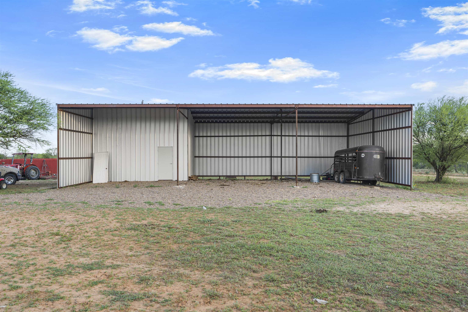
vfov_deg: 49.6
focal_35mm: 26
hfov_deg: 69.4
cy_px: 156
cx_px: 234
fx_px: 338
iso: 250
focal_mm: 26
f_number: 9
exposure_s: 1/15
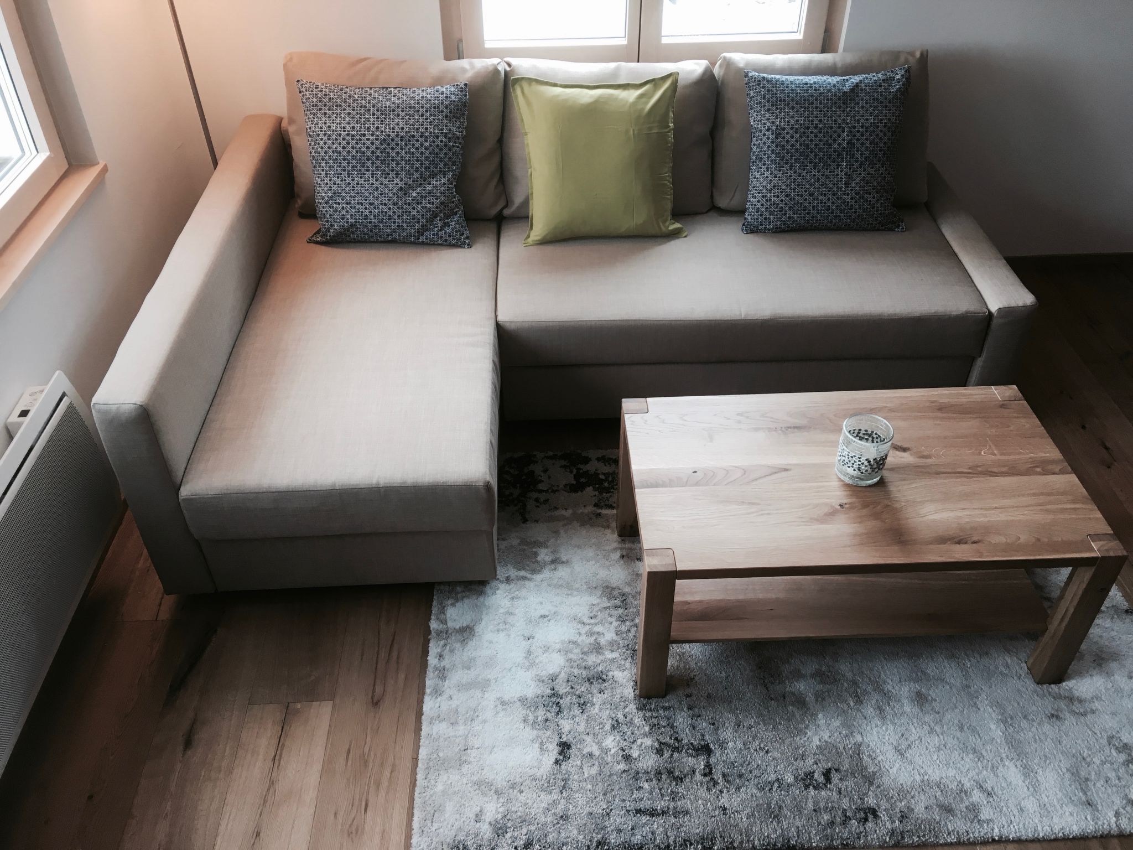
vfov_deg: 48.2
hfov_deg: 61.7
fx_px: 949
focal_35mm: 29
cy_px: 425
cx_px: 566
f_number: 2.2
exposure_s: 1/33
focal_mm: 4.15
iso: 32
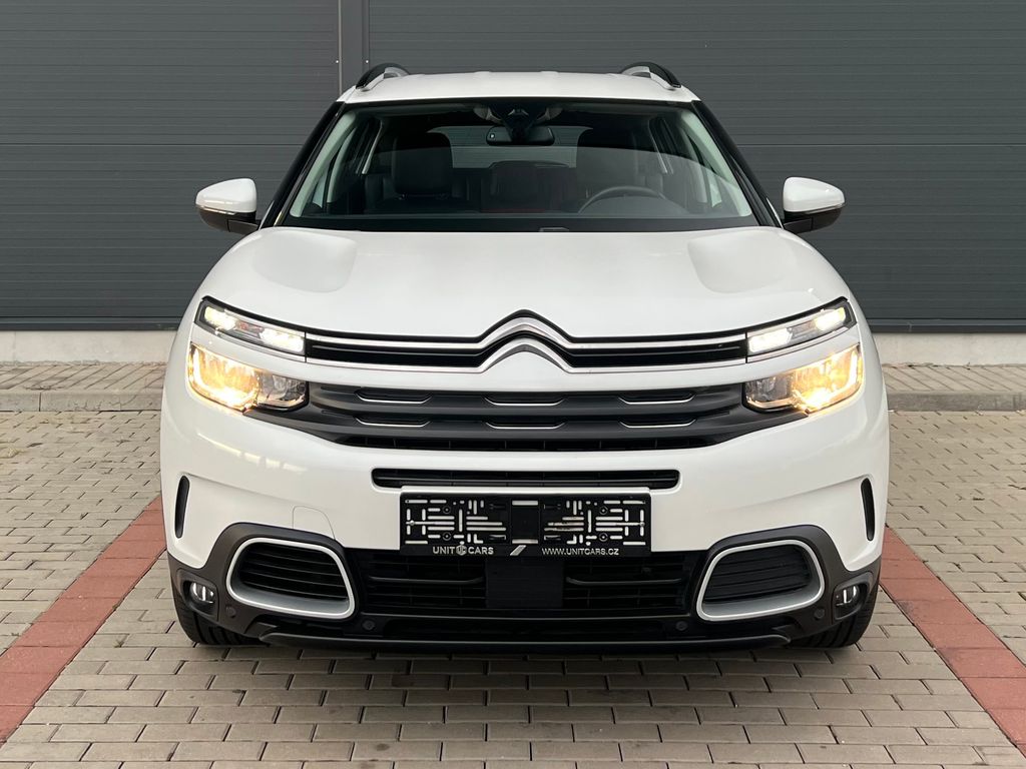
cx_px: 513
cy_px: 384
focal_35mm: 26
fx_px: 771
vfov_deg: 53.1
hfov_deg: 67.3
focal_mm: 5.7
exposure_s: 1/92
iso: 100
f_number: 1.5
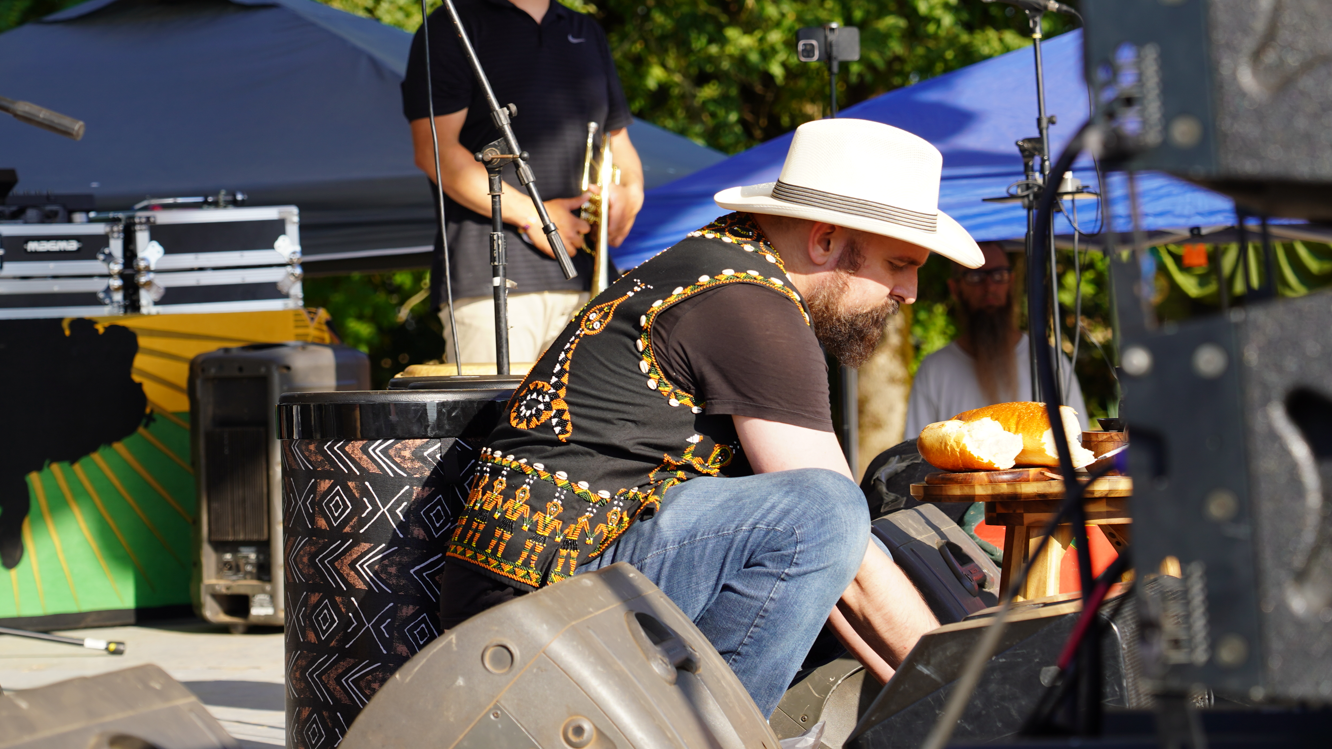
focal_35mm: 133
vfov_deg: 9.1
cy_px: 218
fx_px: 4697
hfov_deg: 16.1
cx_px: 550
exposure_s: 1/200
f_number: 5.6
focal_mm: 105
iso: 100
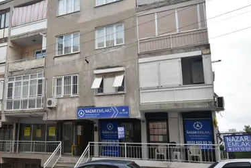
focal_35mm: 34
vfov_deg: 38.9
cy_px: 92
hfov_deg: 54.2
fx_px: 237
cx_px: 77
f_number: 5.6
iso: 100
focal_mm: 14
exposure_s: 1/125
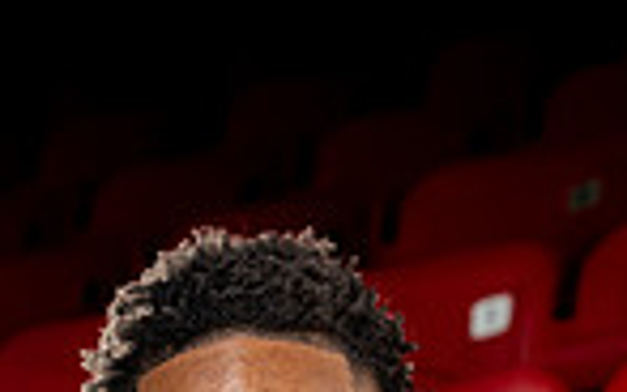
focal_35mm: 218
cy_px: 954
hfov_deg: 9.6
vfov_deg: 5.8
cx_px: 294
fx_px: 3727
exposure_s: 1/250
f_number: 5.6
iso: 320
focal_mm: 70
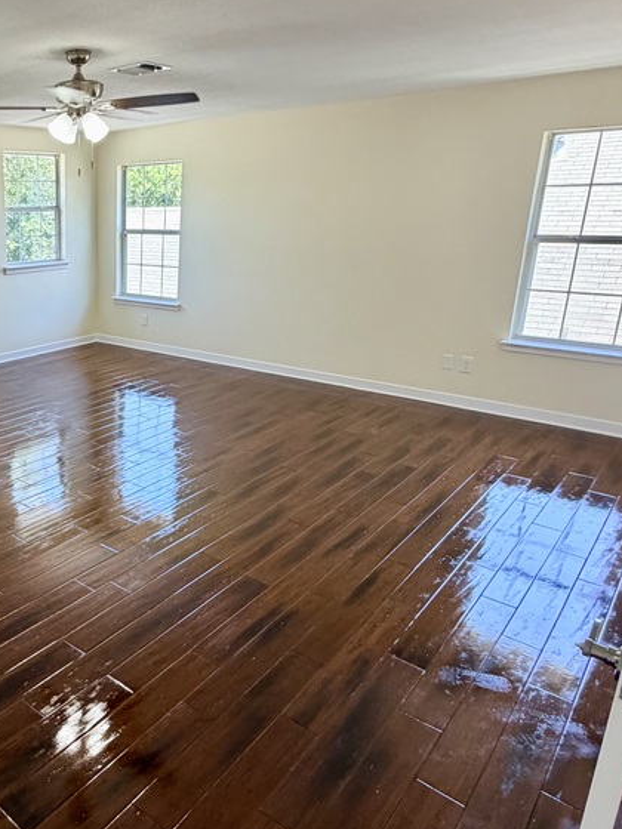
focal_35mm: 27
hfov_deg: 45.8
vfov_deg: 65.3
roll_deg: +0.7
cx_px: 47
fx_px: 647
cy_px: 389
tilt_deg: -14.1
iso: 200
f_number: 2.2
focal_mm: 2.22
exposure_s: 1/120
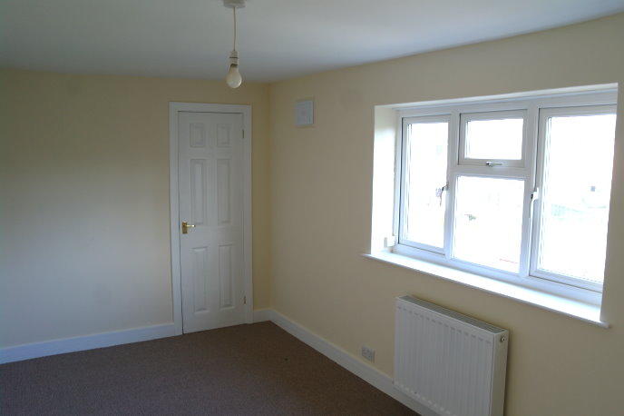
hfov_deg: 63.7
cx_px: 312
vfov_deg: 44.9
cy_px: 208
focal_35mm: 29
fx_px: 502
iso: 120
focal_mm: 19
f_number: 3.8
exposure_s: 1/40
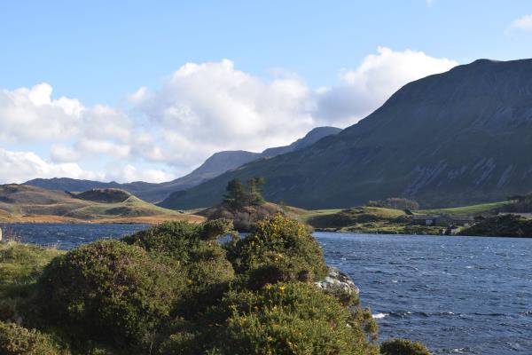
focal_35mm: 52
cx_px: 266
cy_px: 178
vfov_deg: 25.8
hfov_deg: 37.9
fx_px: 776
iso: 100
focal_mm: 35
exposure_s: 1/200
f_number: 8
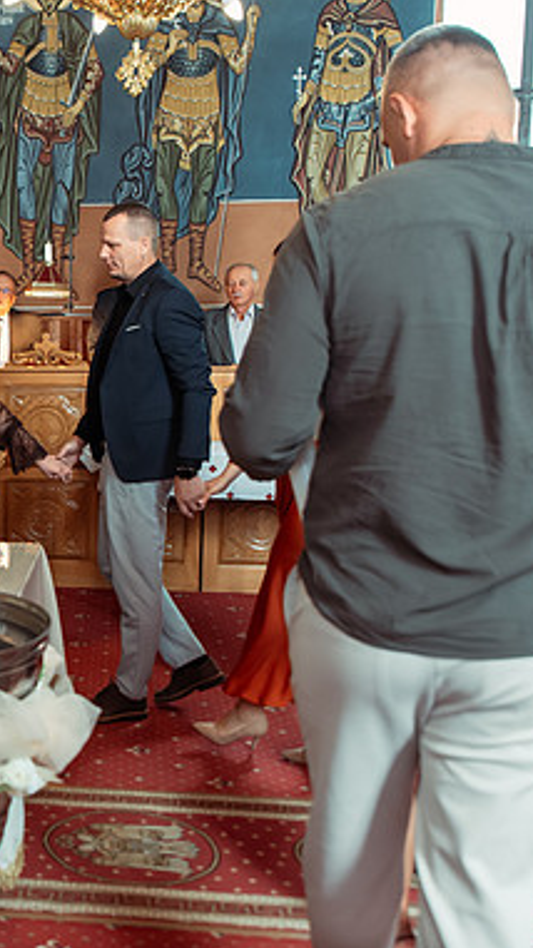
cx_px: -67
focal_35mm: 44
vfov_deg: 46.4
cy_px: 455
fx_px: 1107
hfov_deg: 25.0
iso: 3200
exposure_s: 1/250
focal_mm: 26
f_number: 3.5
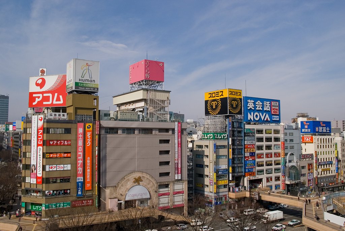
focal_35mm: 32
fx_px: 302
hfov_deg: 59.5
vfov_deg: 41.8
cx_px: 172
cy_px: 116
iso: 200
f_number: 8
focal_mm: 21
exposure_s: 1/1250
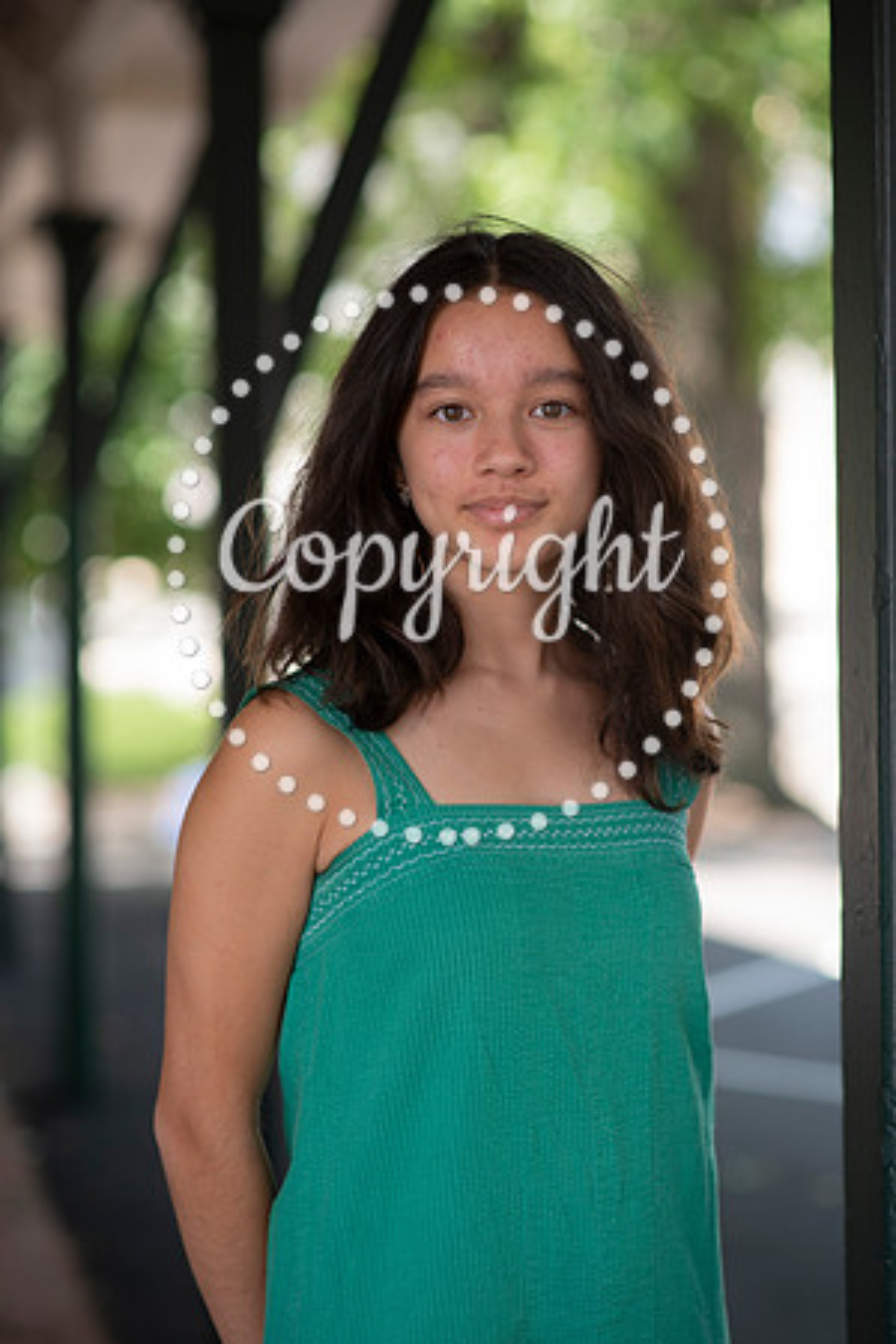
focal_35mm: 85
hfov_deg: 16.1
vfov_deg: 23.9
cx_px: 448
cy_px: 672
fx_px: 3173
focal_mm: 85
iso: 200
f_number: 2.5
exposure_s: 1/320
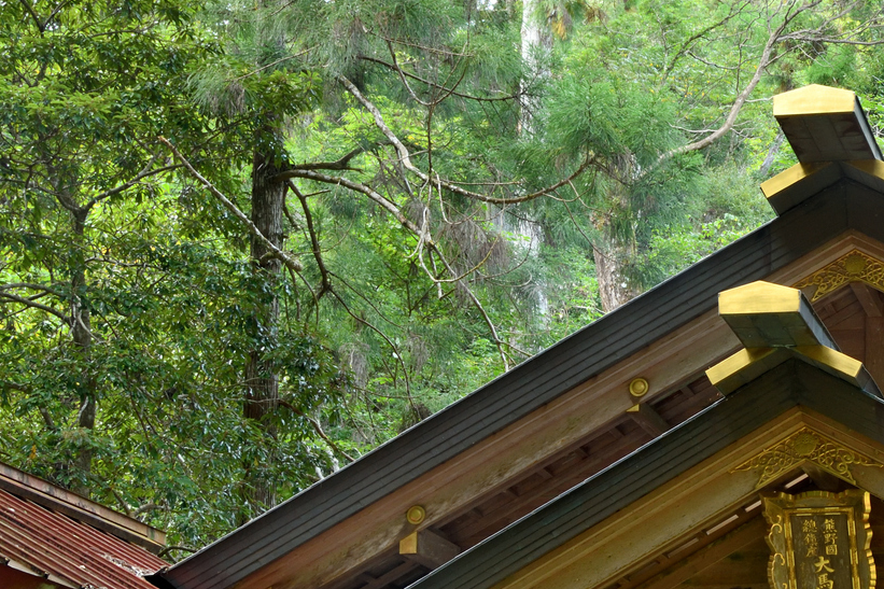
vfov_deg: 17.0
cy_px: 622
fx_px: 1915
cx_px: 1038
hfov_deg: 23.9
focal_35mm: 78
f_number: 11
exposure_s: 1
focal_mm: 32
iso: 400
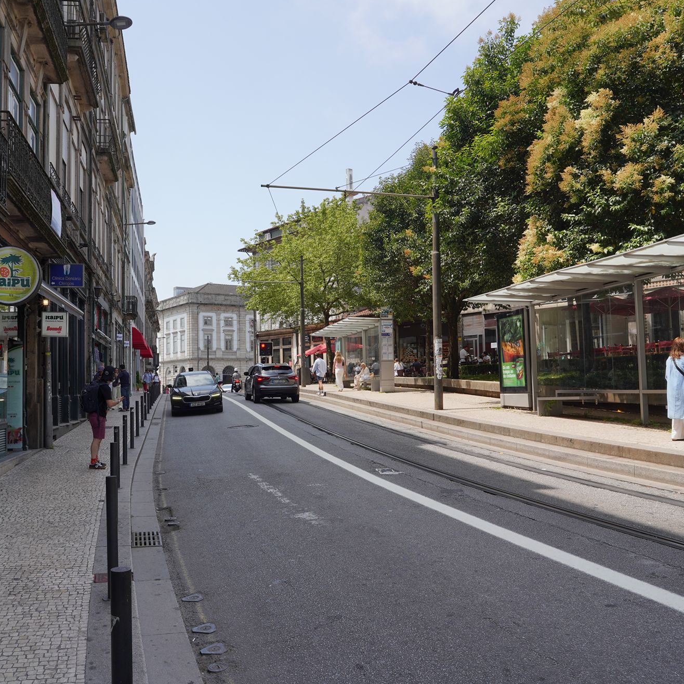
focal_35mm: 31
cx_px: 258
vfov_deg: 52.5
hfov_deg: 52.0
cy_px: 341
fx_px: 693
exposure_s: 1/100
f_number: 13
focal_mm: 24
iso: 100
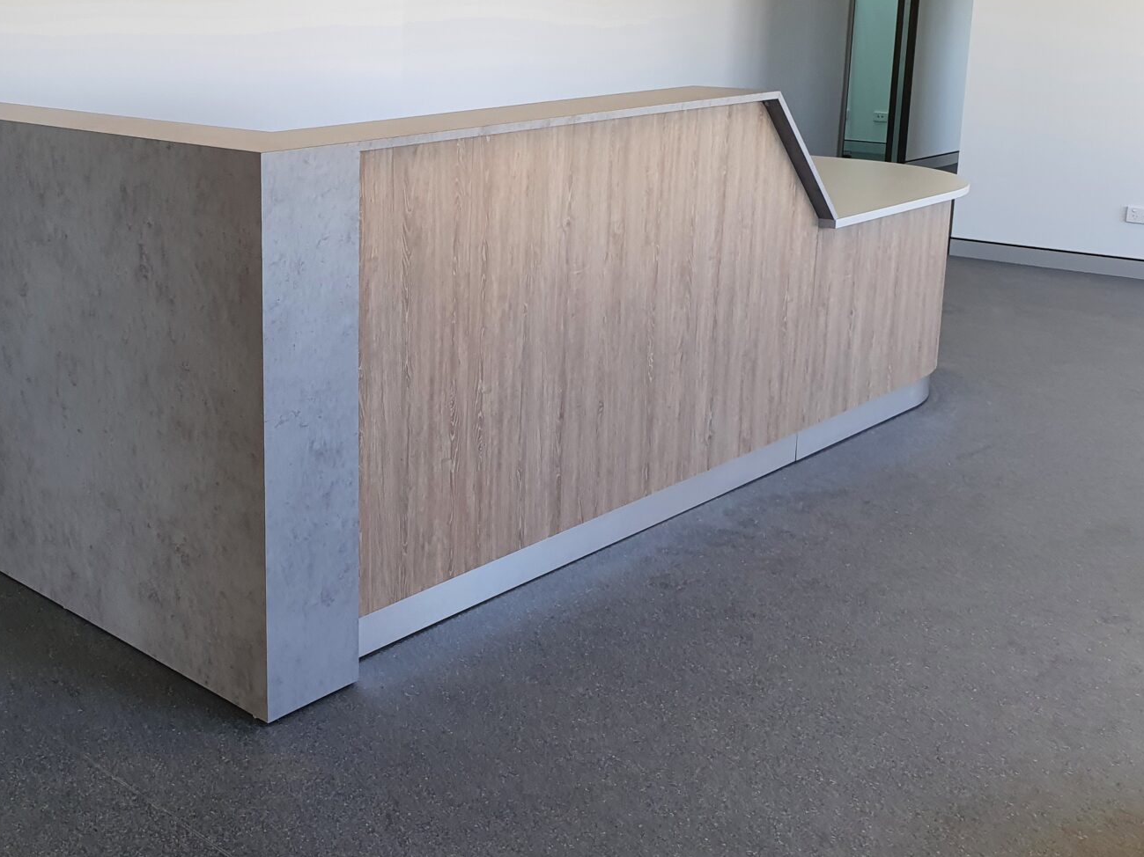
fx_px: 1355
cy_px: 289
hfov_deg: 43.8
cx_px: 246
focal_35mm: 41
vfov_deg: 34.8
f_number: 2.4
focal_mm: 4.32
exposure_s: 1/100
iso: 100
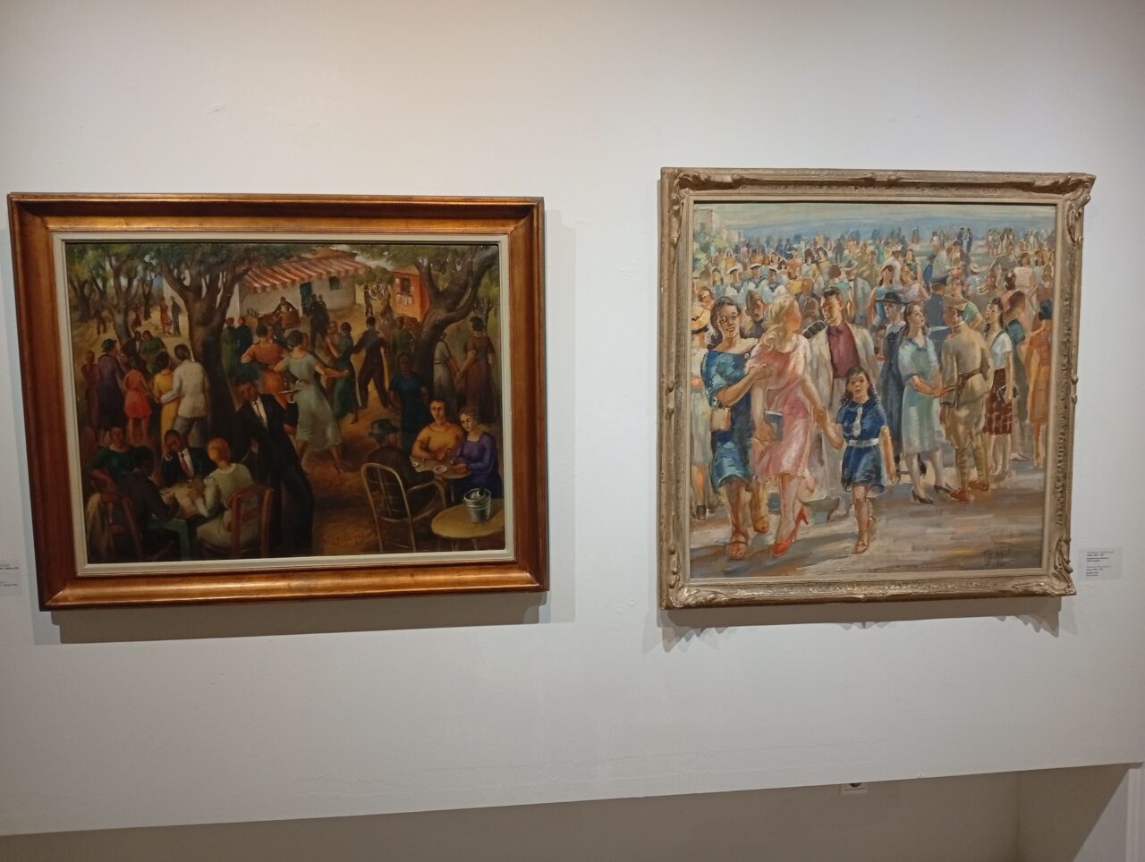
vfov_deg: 51.5
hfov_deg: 65.2
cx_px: 572
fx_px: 894
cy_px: 431
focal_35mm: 27
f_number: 1.8
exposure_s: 1/33.3
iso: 350
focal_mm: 3.98
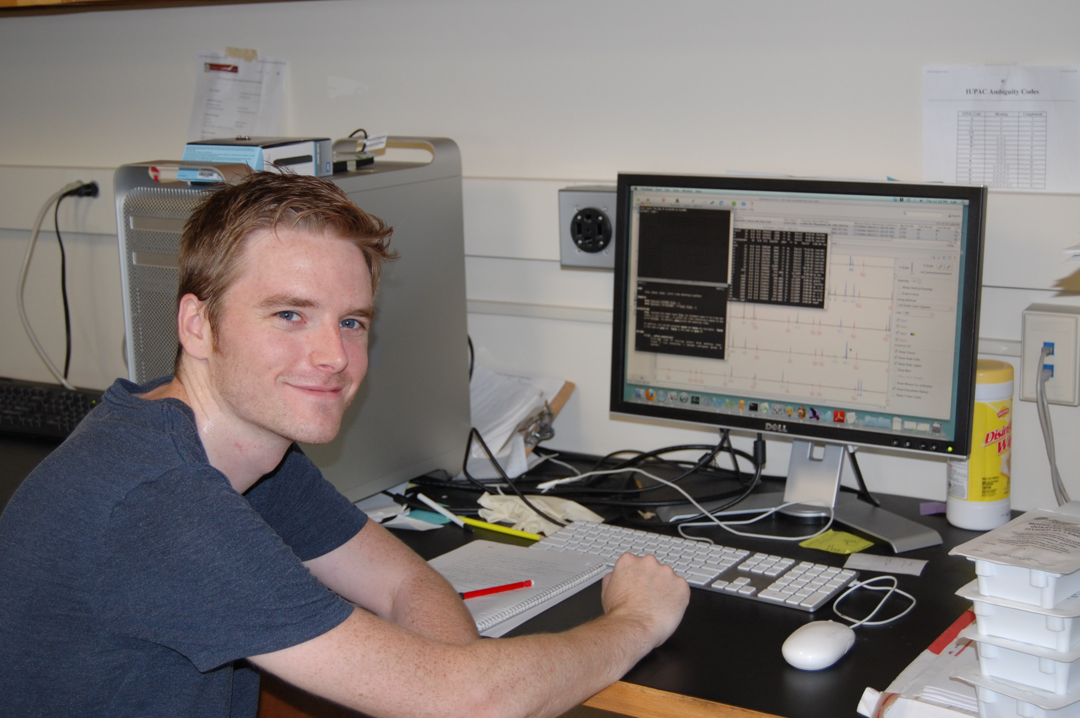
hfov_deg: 37.9
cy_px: 359
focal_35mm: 52
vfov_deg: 25.7
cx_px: 540
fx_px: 1574
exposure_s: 1/60
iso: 400
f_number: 4.8
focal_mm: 35
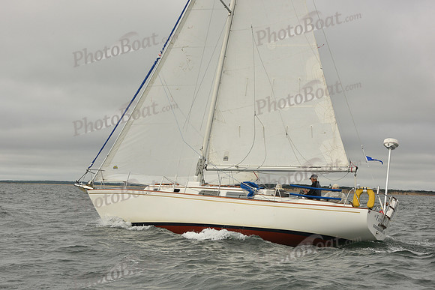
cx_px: 218
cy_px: 145
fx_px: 1039
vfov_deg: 15.9
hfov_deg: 23.6
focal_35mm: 86
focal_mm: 86
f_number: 10
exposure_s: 1/800
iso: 320
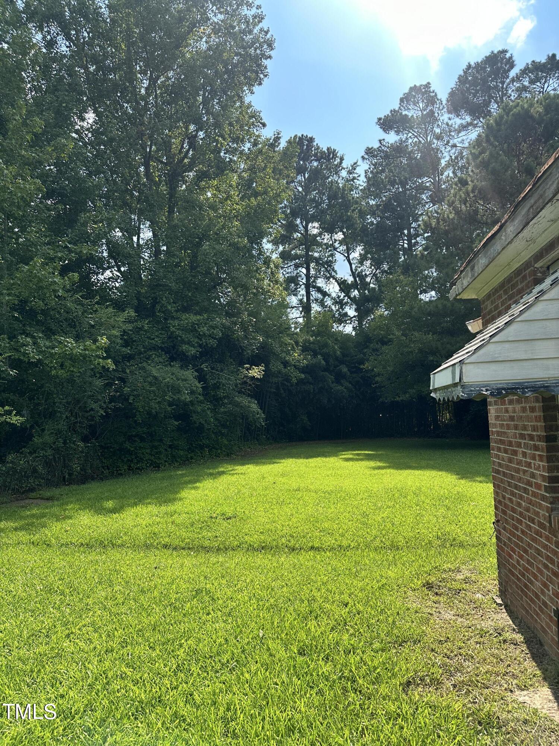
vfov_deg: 71.6
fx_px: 517
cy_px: 373
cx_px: 280
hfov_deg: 56.8
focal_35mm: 24
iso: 80
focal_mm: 6.86
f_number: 1.78
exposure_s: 1/2410
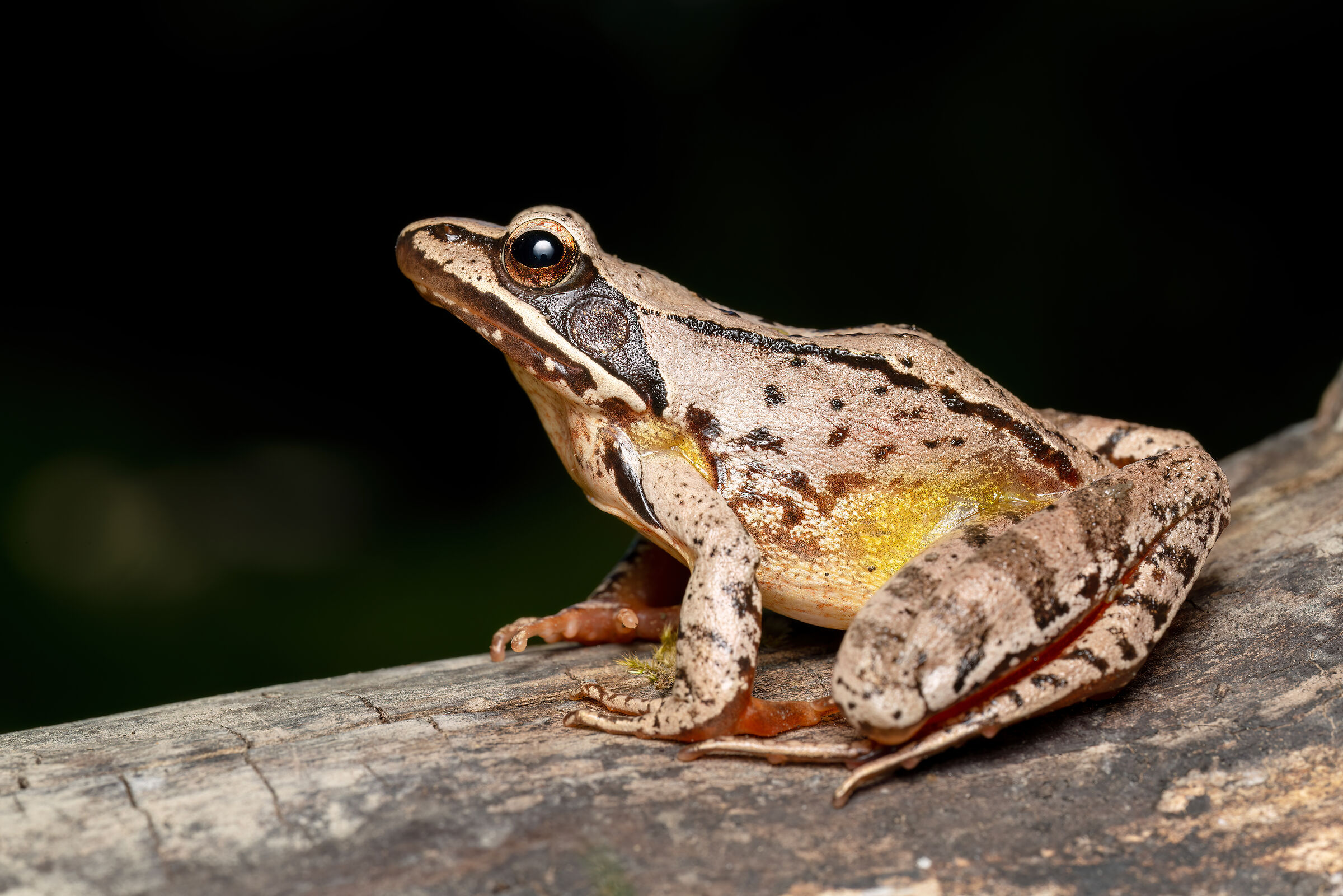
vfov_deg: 13.0
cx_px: 672
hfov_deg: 19.5
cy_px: 448
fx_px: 3917
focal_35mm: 105
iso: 100
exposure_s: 1/200
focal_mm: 105
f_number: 18
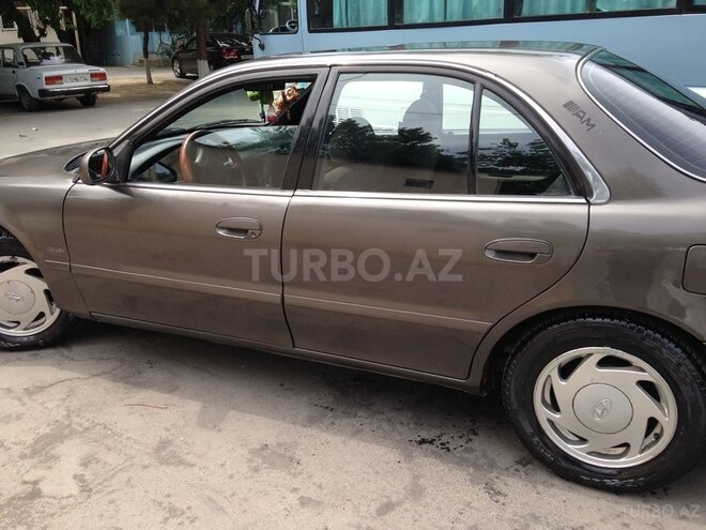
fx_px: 673
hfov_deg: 55.4
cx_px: 353
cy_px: 265
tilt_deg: -20.5
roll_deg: +2.1
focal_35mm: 33
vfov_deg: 42.9
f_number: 2.4
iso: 50
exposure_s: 1/401
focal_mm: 4.12
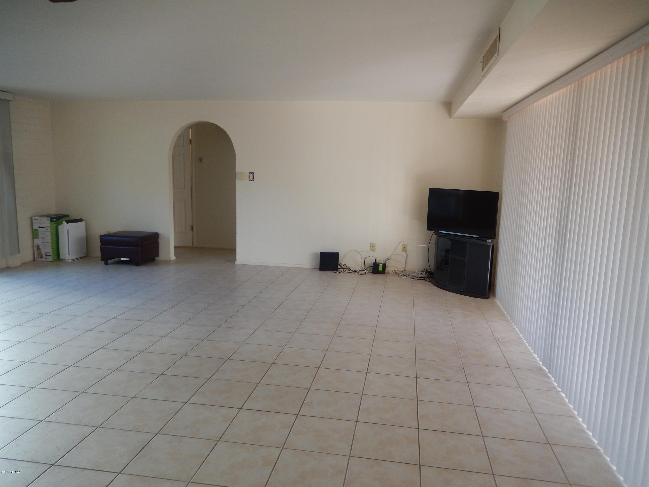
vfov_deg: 54.9
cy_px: 244
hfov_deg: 69.4
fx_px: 469
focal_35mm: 25
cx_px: 324
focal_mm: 4.5
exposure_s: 1/30
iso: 140
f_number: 3.4
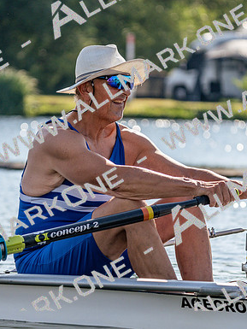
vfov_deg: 6.8
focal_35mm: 290
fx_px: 2758
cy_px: 164
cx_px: 98
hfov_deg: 5.1
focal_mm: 200
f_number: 5.6
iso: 250
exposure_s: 1/1600
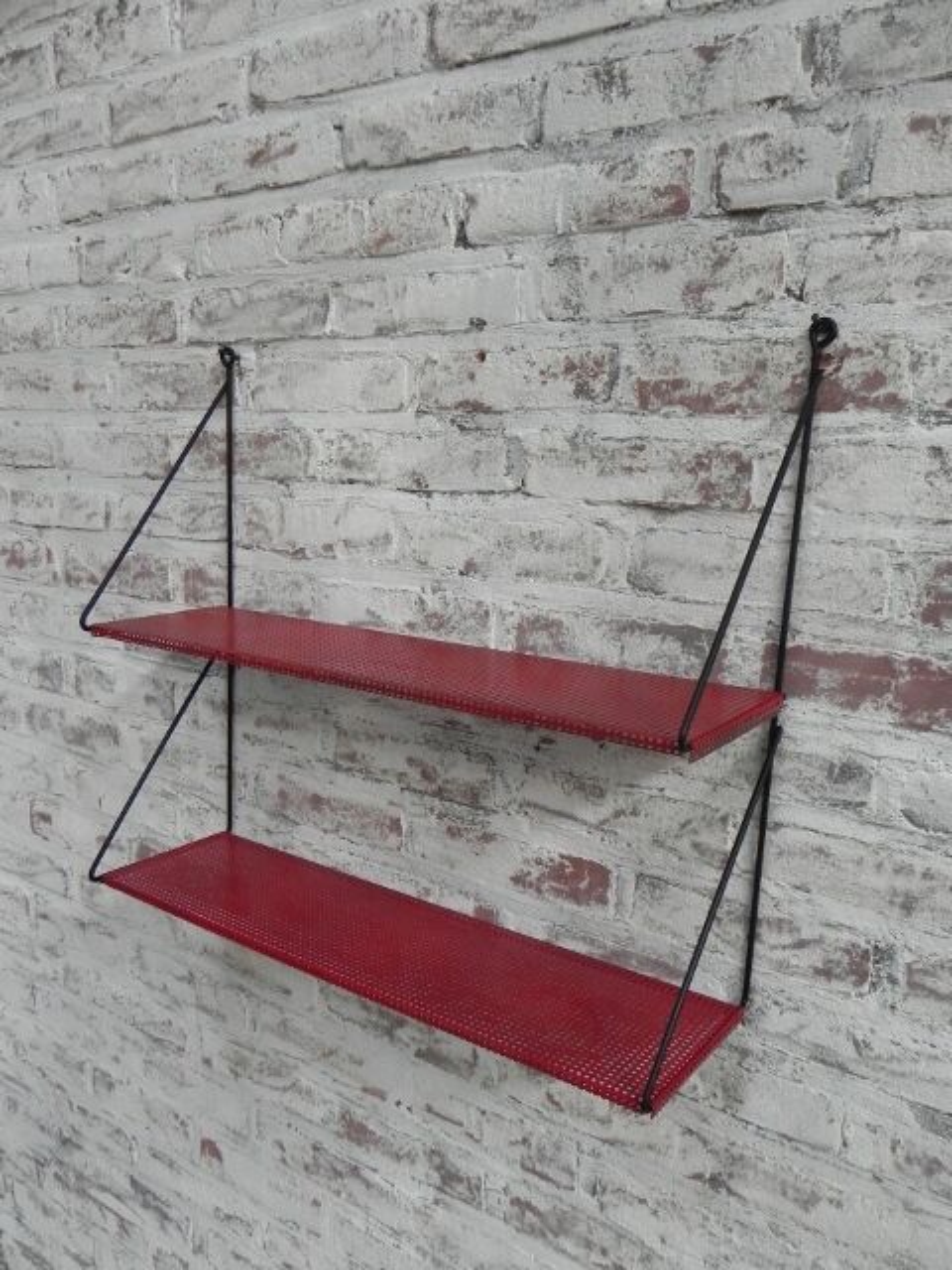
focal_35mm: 29
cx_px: 476
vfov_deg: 61.7
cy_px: 635
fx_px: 1063
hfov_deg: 48.2
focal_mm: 5.2
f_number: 2.8
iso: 160
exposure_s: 1/54.7
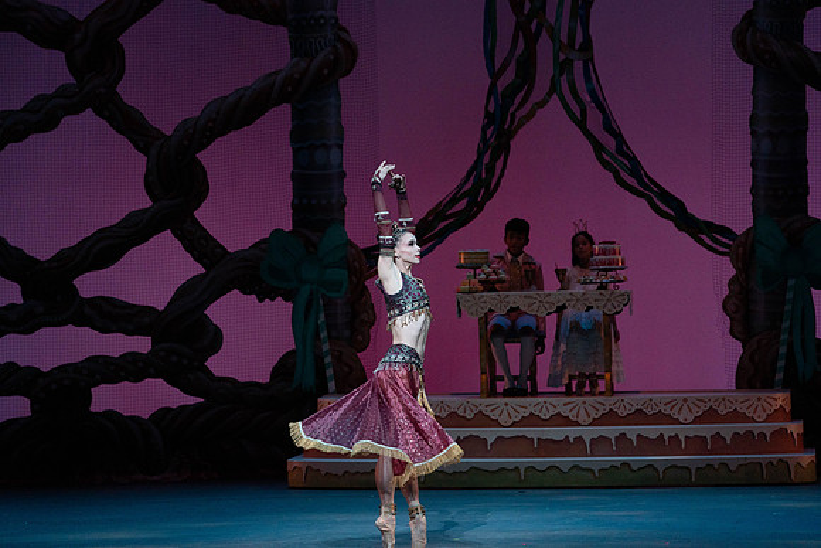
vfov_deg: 6.9
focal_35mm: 200
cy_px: 274
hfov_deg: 10.3
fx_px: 4562
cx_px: 410
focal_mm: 200
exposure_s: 1/320
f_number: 5.6
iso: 3200
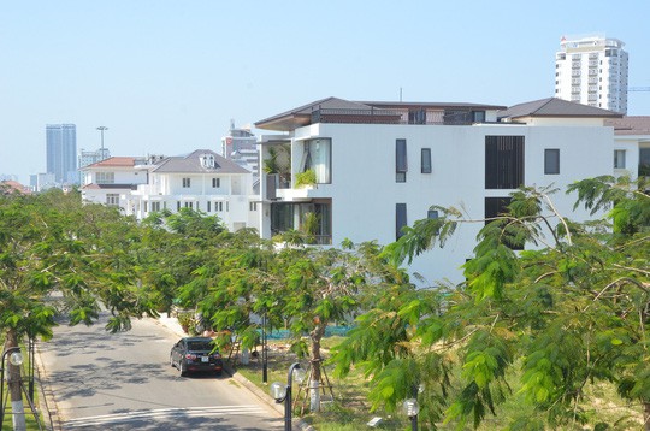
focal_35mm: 60
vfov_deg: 22.5
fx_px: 1081
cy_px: 216
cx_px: 325
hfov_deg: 33.5
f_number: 13
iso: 1000
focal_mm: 40
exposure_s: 1/640
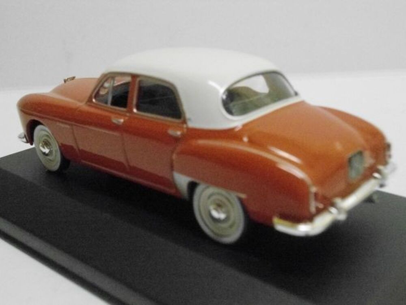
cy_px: 152
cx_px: 203
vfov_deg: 32.9
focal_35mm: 44
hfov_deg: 42.9
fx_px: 516
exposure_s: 1/100
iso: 1600
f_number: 3.5
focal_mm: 7.9
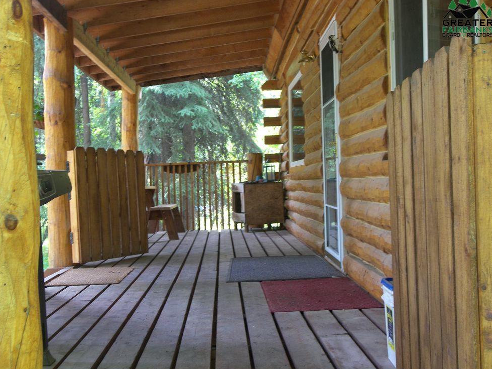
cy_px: 183
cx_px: 242
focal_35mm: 47
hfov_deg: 40.4
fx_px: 668
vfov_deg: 30.9
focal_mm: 9.4
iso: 100
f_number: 3.6
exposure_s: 1/15
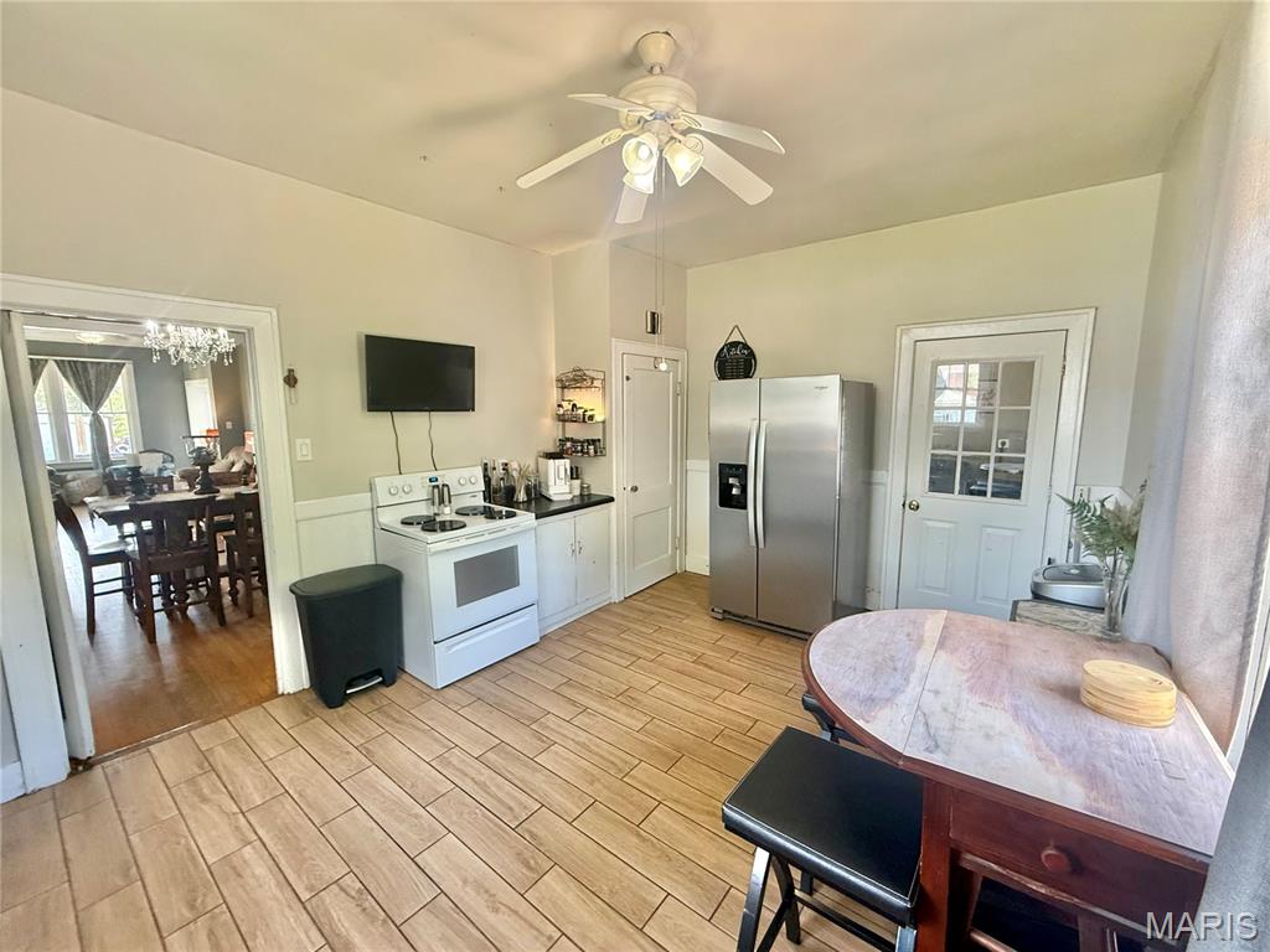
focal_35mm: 14
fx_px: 514
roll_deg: +0.3
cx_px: 635
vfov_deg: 85.7
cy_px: 476
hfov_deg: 102.1
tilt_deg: -6.5
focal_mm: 2.22
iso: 320
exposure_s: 1/120
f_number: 2.2
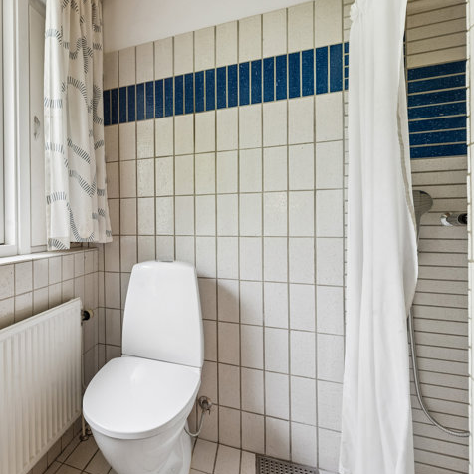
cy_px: 225
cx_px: 119
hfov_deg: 69.9
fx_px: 310
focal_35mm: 20
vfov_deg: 74.8
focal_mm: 14
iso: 250
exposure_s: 1/13
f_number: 10
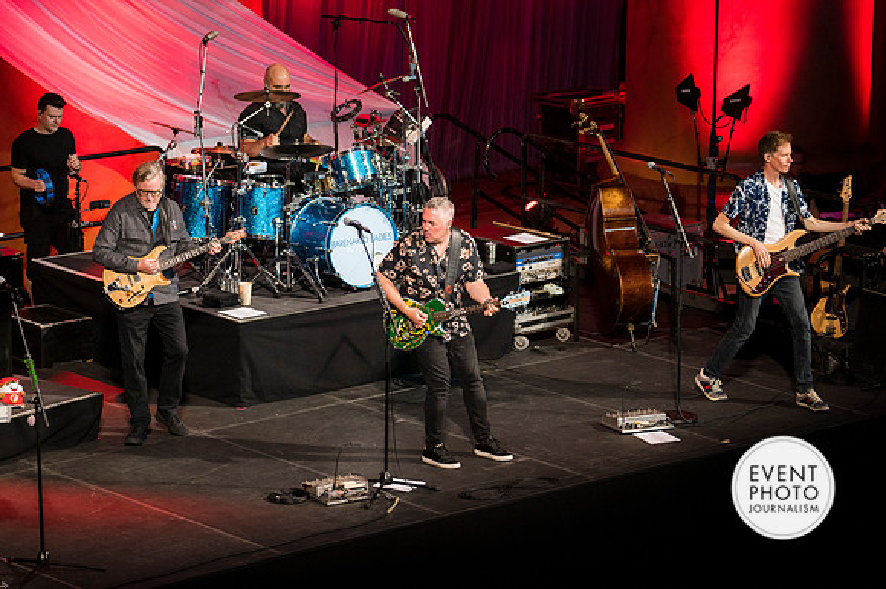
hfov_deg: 14.3
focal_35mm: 143
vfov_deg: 9.6
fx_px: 3528
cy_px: 294
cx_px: 443
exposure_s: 1/160
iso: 450
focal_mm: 95
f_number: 2.8
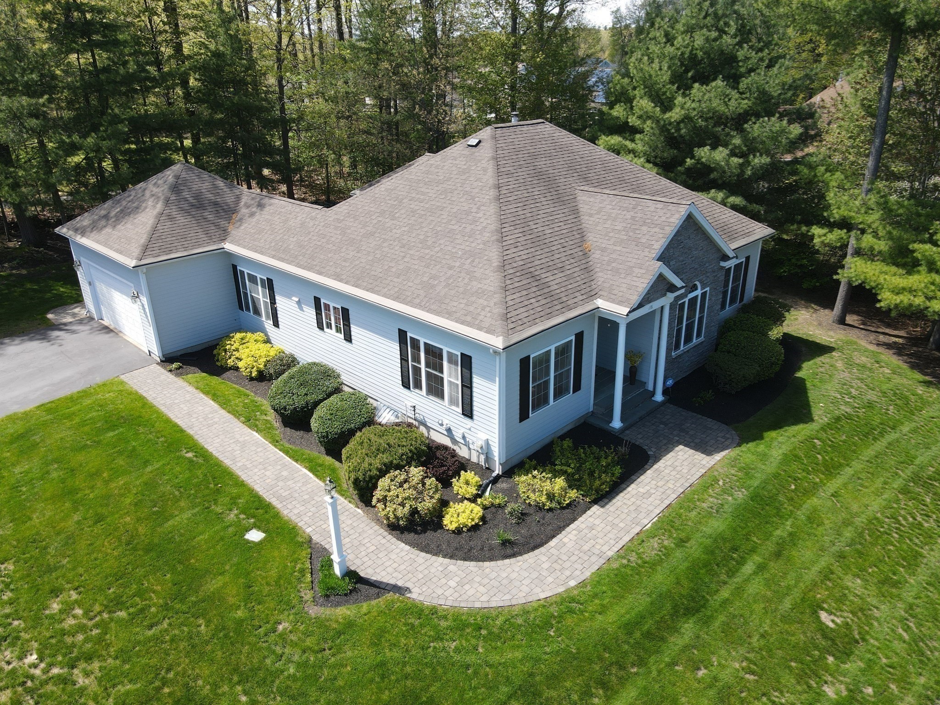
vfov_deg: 56.8
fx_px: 652
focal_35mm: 24
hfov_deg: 71.6
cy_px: 352
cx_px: 470
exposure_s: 1/240
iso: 100
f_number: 2.8
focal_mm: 4.5
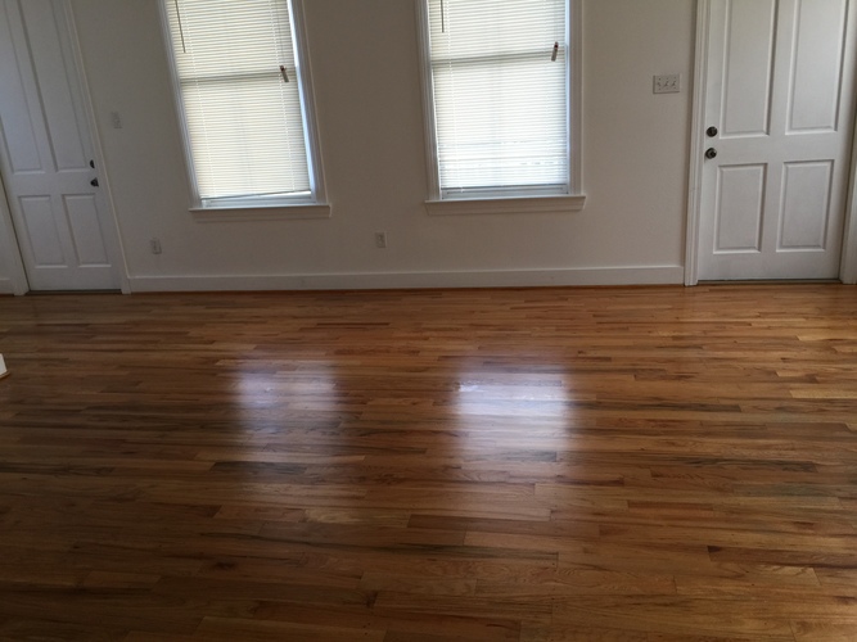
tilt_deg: -17.6
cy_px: 321
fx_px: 718
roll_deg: +4.5
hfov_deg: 61.7
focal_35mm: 29
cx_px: 428
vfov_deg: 48.2
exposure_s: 1/30
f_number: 2.2
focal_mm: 4.15
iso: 32
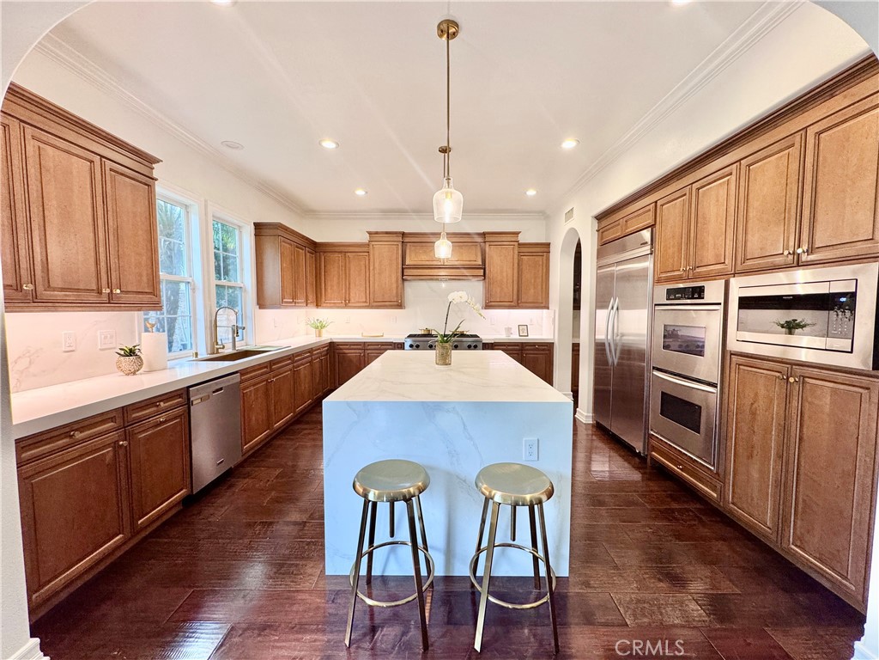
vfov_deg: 85.7
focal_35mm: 14
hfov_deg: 102.1
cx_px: 440
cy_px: 330
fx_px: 356
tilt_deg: -3.5
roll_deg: +0.0
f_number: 2.2
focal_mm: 2.22
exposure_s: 1/120
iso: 200
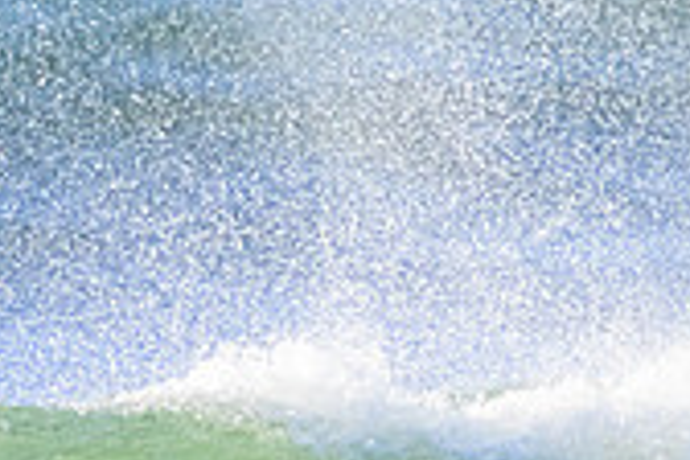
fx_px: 59757
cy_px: 447
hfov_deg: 0.7
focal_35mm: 3118
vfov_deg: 0.4
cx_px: -12
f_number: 11
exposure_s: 1/2000
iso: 2200
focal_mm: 800
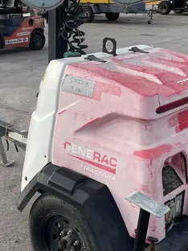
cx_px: 105
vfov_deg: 31.6
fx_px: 442
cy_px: 96
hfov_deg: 24.0
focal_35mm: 61
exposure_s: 1/1855
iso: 32
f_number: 1.6
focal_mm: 4.2
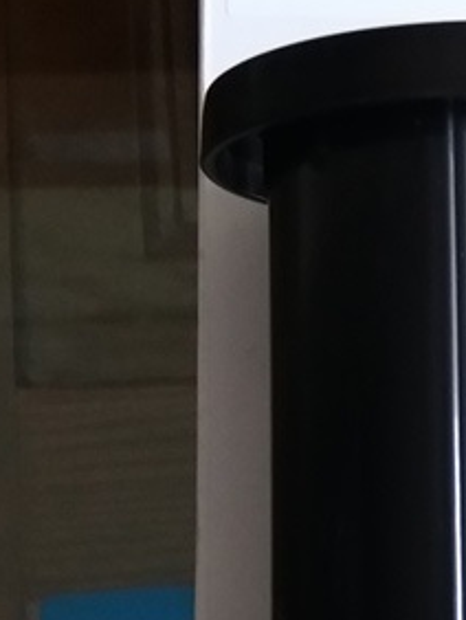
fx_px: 1756
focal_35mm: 98
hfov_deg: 14.7
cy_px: 409
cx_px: 517
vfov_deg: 20.0
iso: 125
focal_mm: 3.7
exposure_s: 1/13
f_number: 1.9
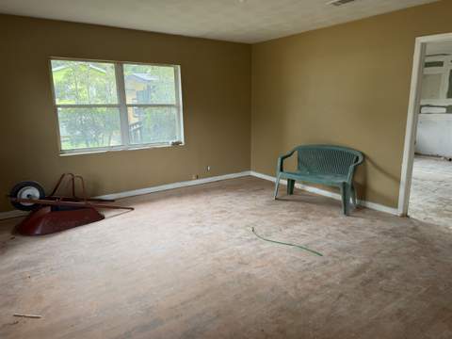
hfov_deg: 71.6
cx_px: 226
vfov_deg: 56.8
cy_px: 170
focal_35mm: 24
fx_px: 313
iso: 100
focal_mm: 6.76
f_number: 1.78
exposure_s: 1/121
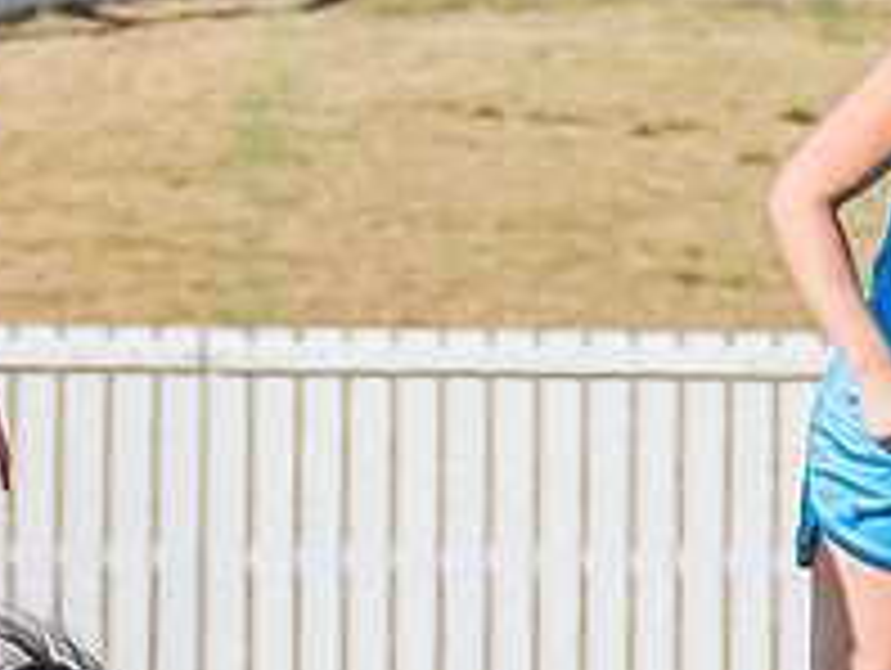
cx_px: -352
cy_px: 1045
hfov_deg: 0.7
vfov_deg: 0.6
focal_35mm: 2649
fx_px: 68267
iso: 800
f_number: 10
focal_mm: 380
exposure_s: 1/1250
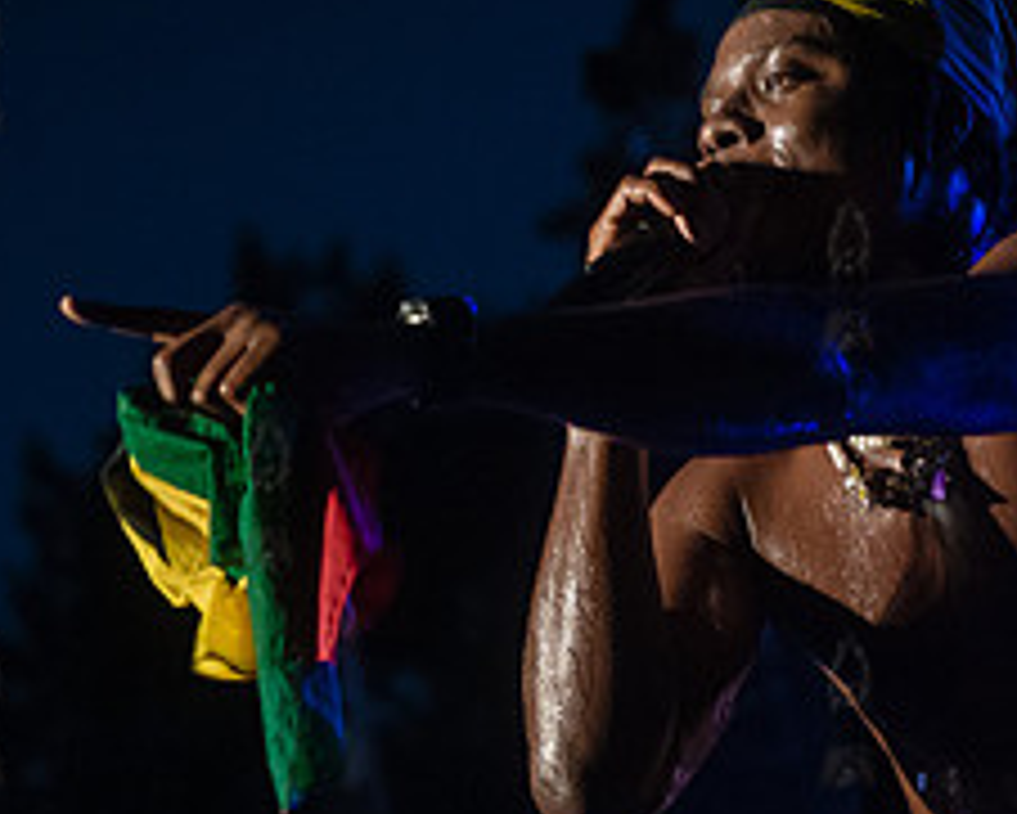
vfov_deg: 8.0
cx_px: 846
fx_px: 5812
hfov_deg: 10.0
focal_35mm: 193
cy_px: 708
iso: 5000
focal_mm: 80
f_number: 4
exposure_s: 1/200
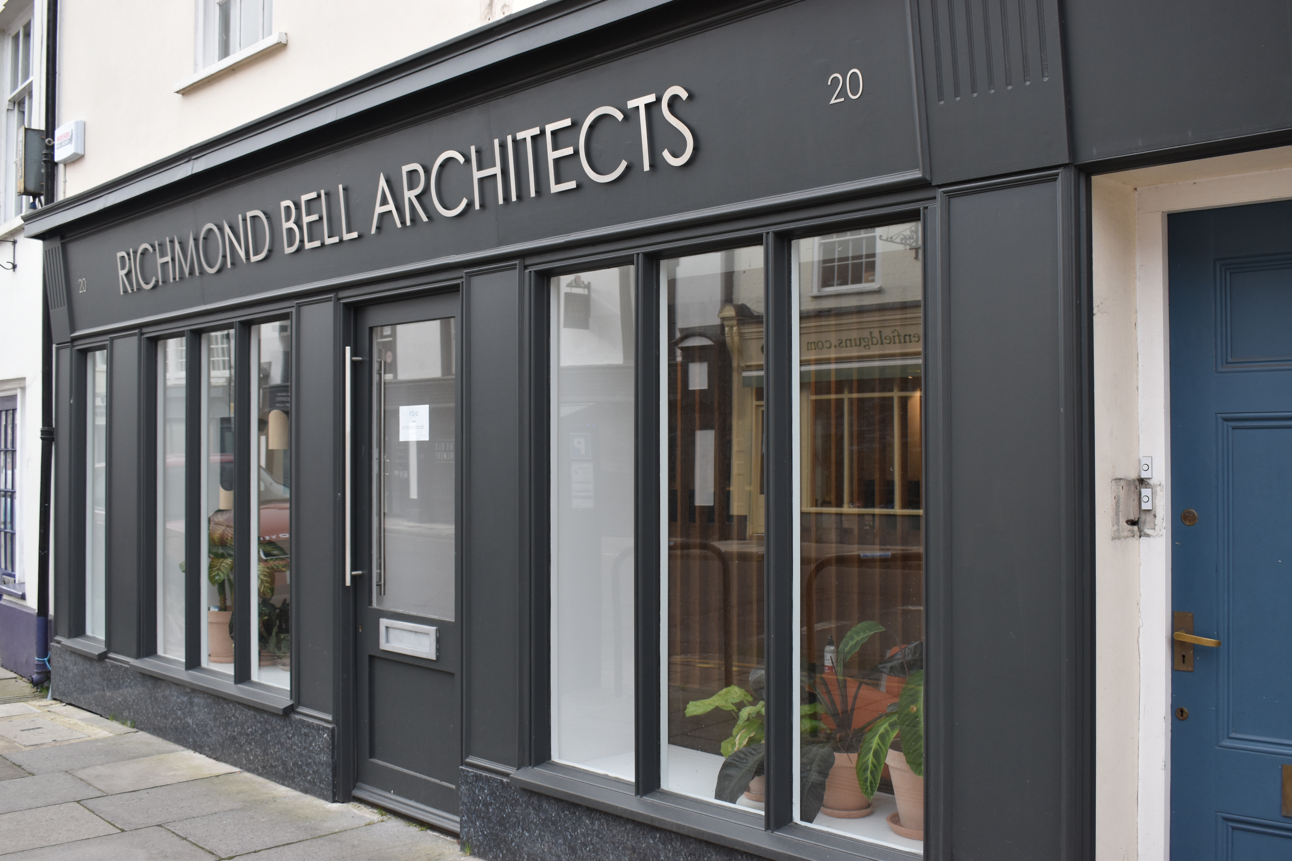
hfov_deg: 53.1
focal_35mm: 36
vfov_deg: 36.9
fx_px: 1292
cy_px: 430
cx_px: 646
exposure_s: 1/250
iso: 360
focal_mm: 24
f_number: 5.6
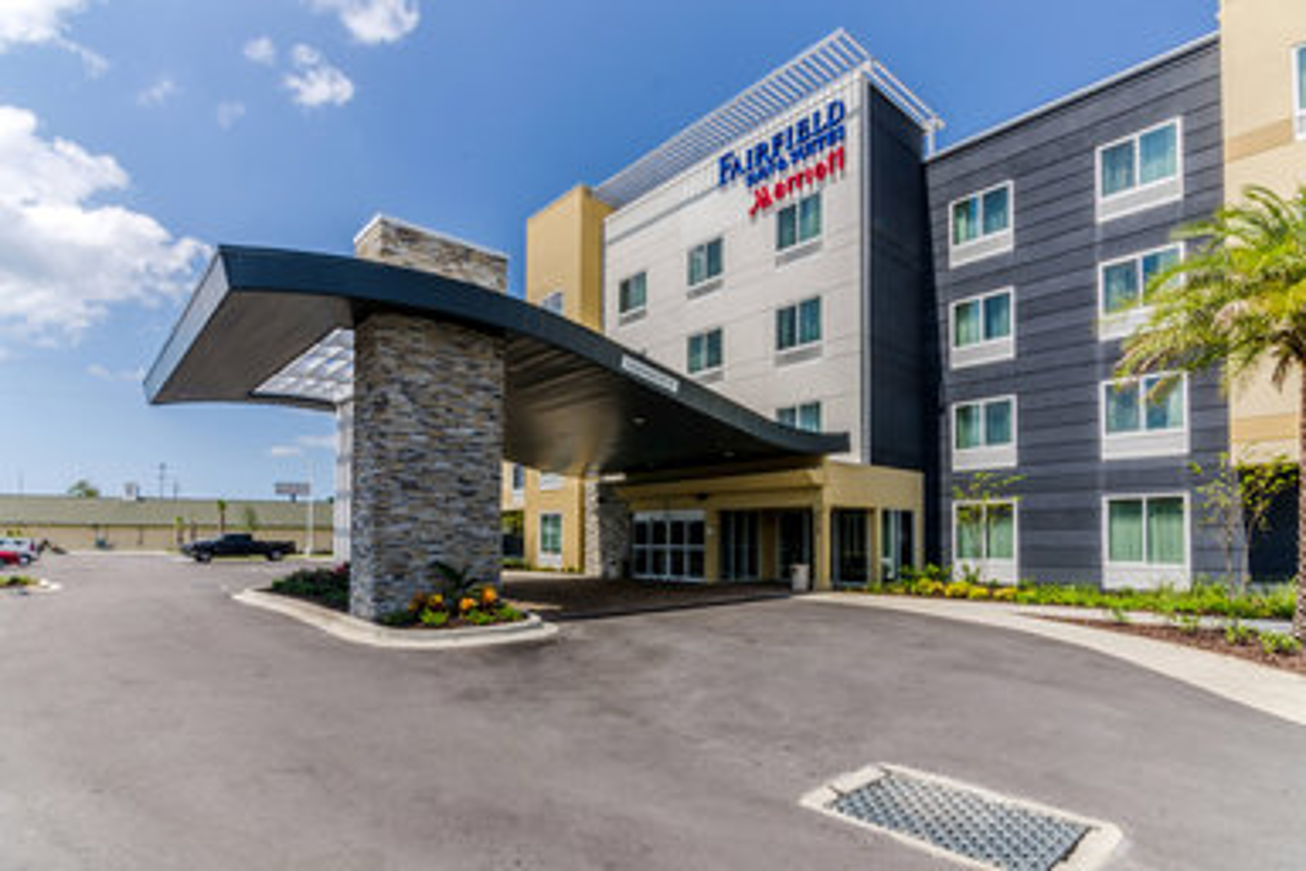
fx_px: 599
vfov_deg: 72.1
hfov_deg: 95.0
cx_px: 653
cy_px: 436
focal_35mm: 16
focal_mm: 11
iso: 100
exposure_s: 1/25
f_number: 22
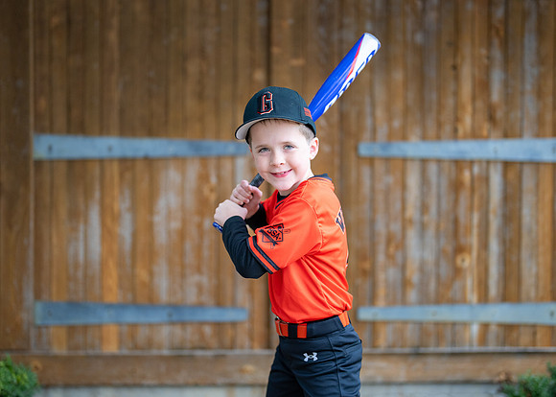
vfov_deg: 23.1
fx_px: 972
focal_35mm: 62
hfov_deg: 31.9
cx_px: 279
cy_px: 195
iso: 500
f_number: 1.2
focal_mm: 50
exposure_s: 1/640
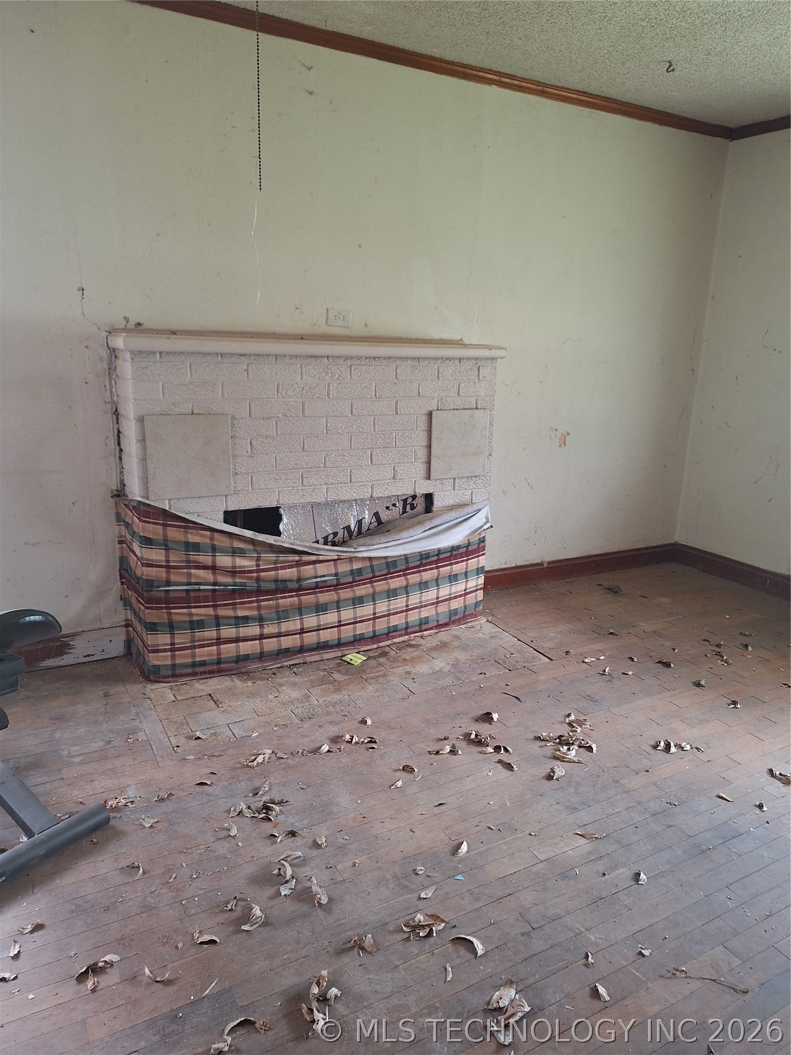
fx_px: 701
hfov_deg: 58.9
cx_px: 396
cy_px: 528
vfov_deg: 73.9
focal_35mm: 23
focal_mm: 5.54
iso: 200
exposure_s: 1/30
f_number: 1.8
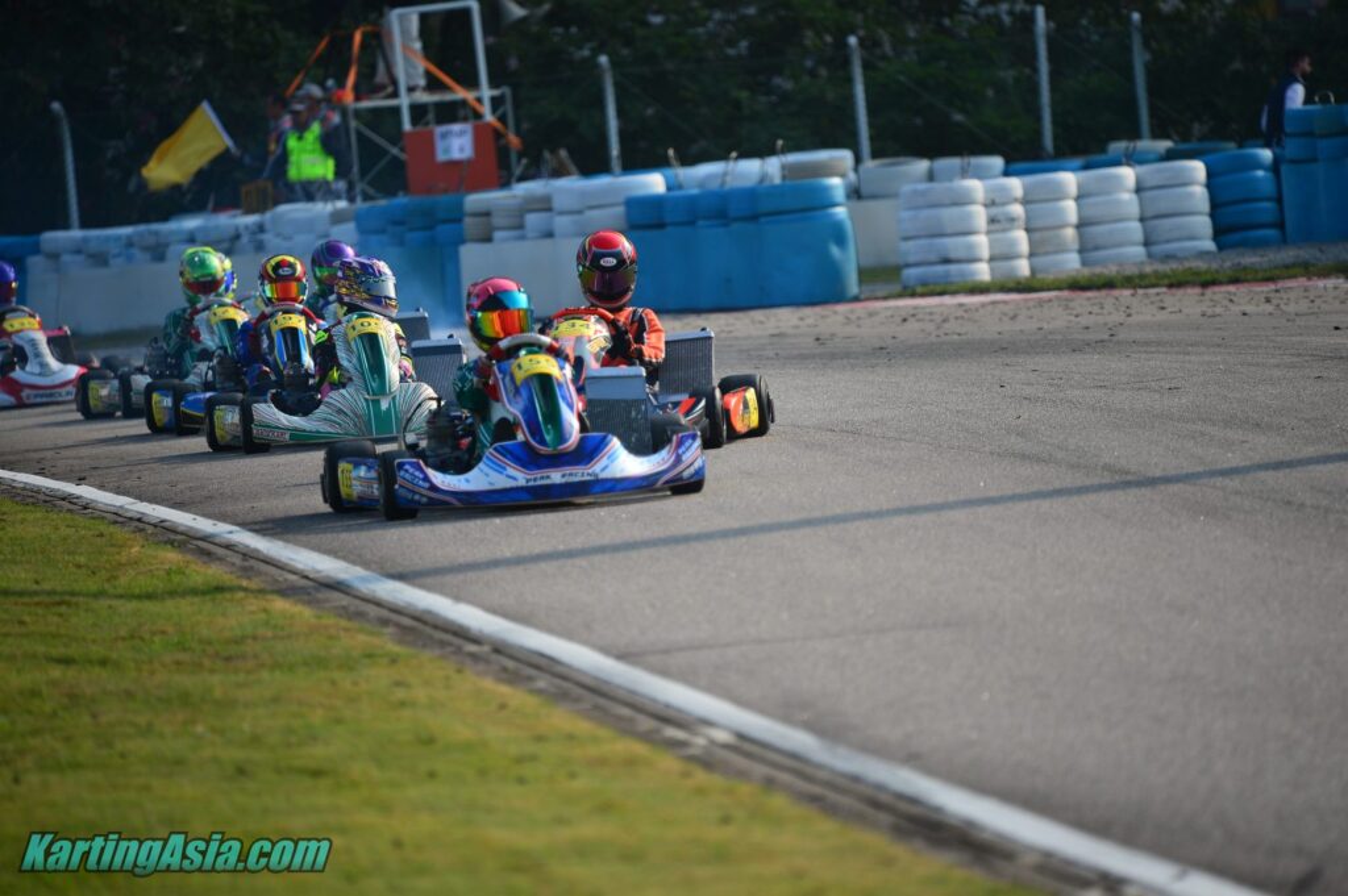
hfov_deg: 6.9
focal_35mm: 300
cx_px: 674
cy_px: 448
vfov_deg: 4.6
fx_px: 11224
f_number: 4
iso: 125
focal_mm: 300
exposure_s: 1/1000
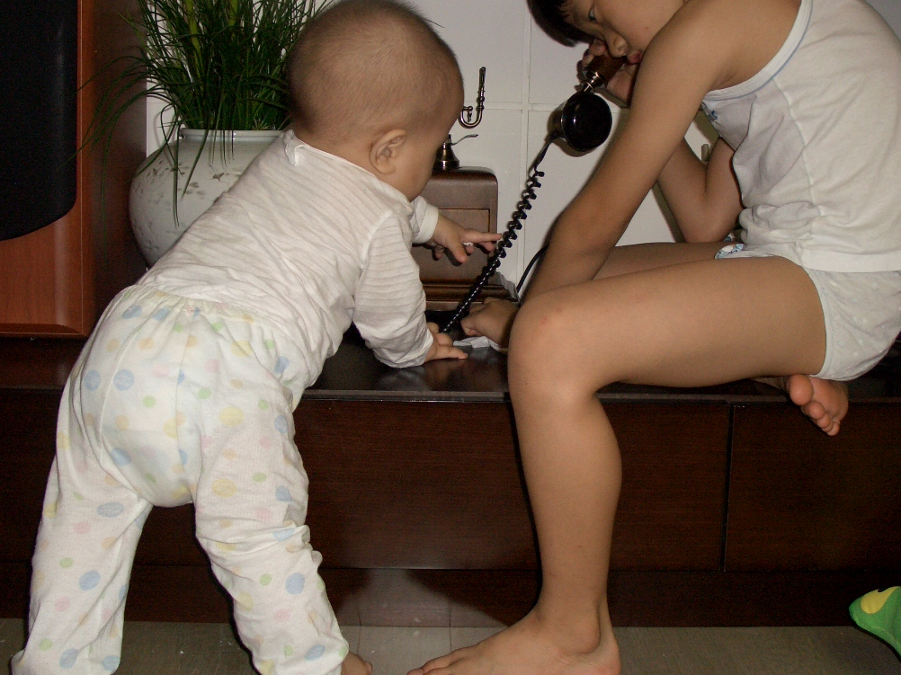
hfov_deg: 41.2
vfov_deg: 31.4
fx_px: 1197
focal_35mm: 46
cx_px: 459
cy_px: 268
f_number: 2.9
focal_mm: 7.8
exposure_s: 1/60
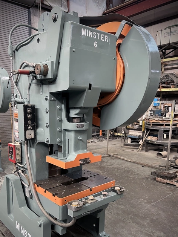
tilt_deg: -9.2
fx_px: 212
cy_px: 140
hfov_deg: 45.3
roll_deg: -0.1
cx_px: 74
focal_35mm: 31
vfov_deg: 58.0
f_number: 1.5
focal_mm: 5.7
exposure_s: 1/60
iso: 250
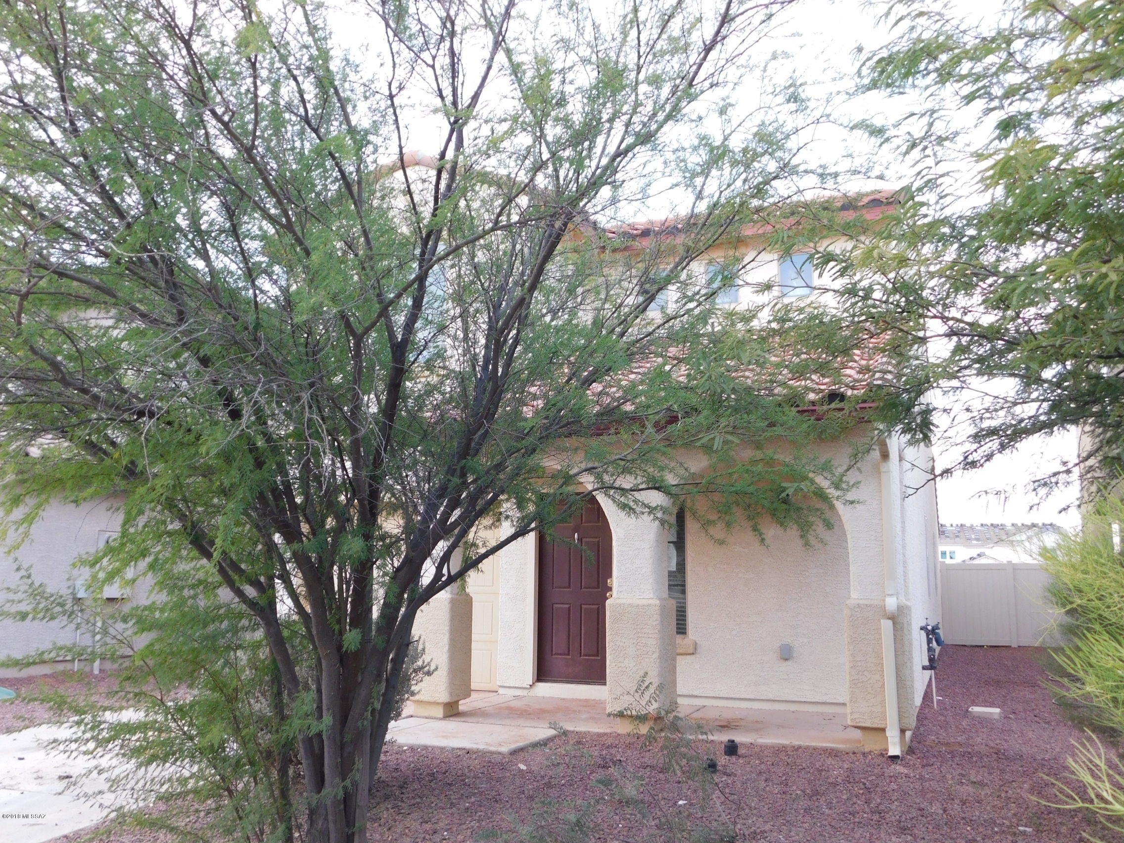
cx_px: 562
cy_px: 422
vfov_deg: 46.8
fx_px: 974
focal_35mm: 30
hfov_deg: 60.0
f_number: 3.2
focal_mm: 5.3
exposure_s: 1/30
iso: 160
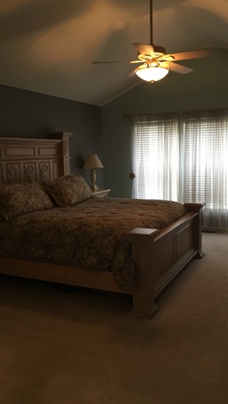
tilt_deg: -7.1
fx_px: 344
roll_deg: +0.8
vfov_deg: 61.0
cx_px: 137
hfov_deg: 36.6
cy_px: 202
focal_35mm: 32
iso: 40
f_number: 2.2
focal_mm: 4.15
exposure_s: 1/15
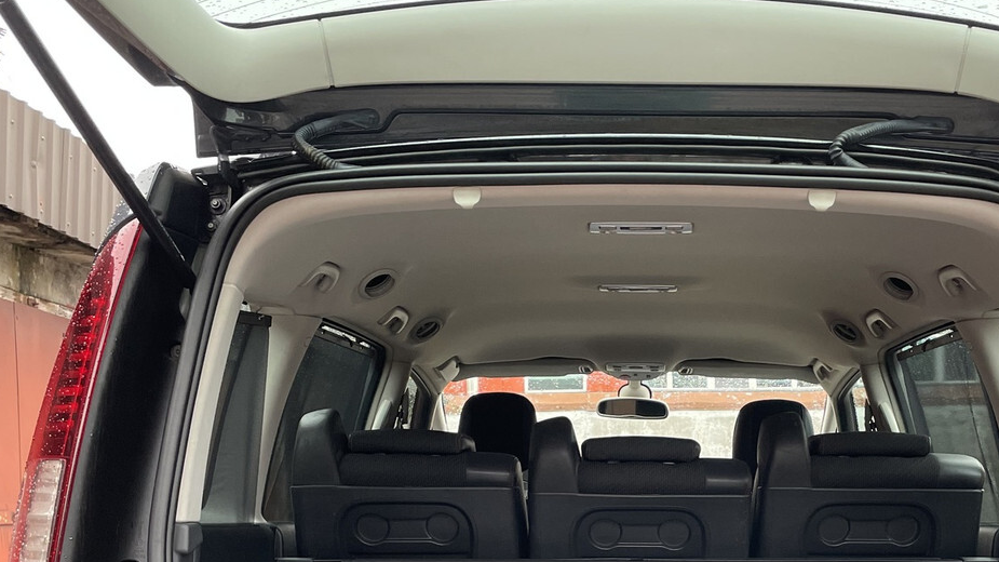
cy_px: 521
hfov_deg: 41.7
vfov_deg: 23.7
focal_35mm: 49
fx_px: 1298
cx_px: 643
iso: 125
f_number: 1.6
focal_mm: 4.2
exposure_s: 1/121
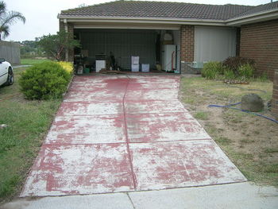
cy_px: 104
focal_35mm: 35
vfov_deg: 40.7
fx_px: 281
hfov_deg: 52.6
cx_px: 139
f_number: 2.8
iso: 50
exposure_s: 1/133
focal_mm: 5.4
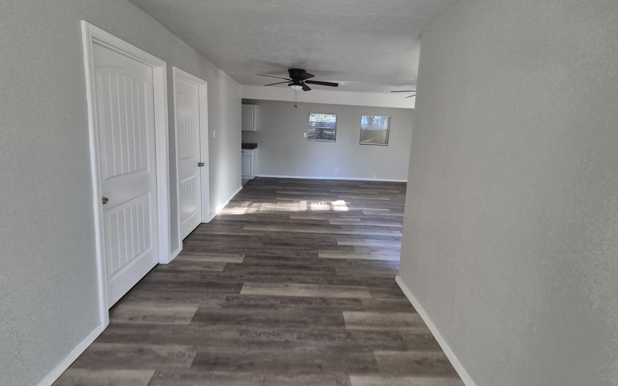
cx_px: 304
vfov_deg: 78.0
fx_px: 236
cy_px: 161
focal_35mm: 14
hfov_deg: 105.3
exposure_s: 1/60
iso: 80
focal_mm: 1.74
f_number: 2.2
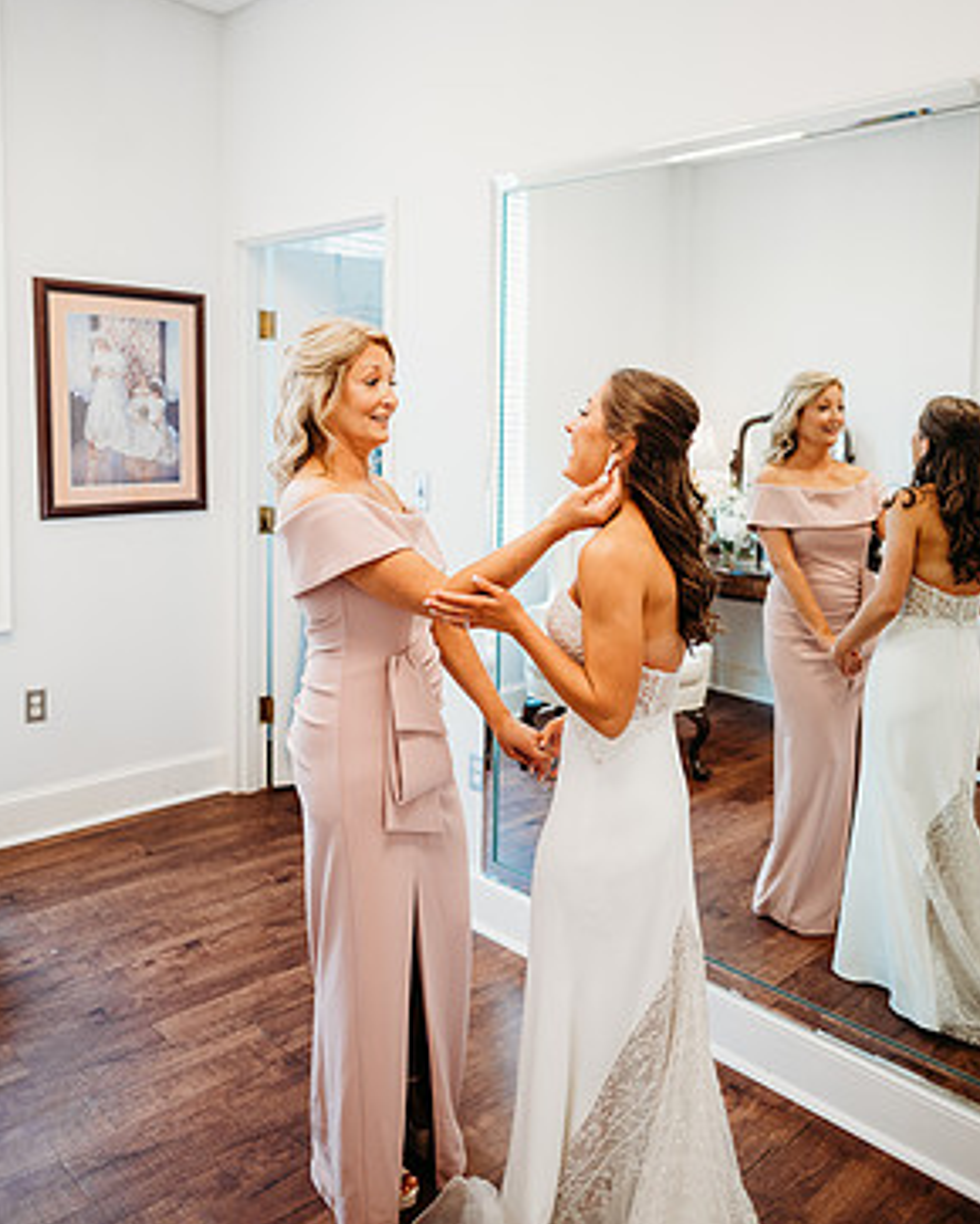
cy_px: 497
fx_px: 1014
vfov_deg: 61.7
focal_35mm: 28
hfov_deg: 51.6
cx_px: 497
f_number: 2.5
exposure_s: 1/160
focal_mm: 24
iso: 320
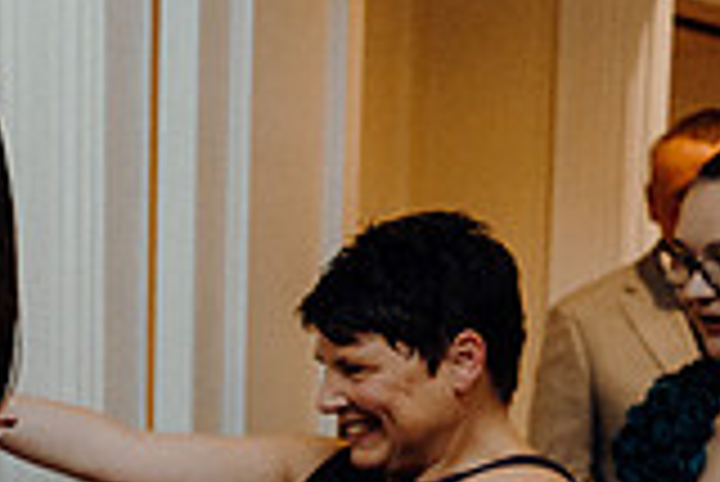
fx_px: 1882
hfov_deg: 18.2
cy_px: 570
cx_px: -482
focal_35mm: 94
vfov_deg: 14.2
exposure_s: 1/200
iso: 2500
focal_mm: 26
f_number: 3.5
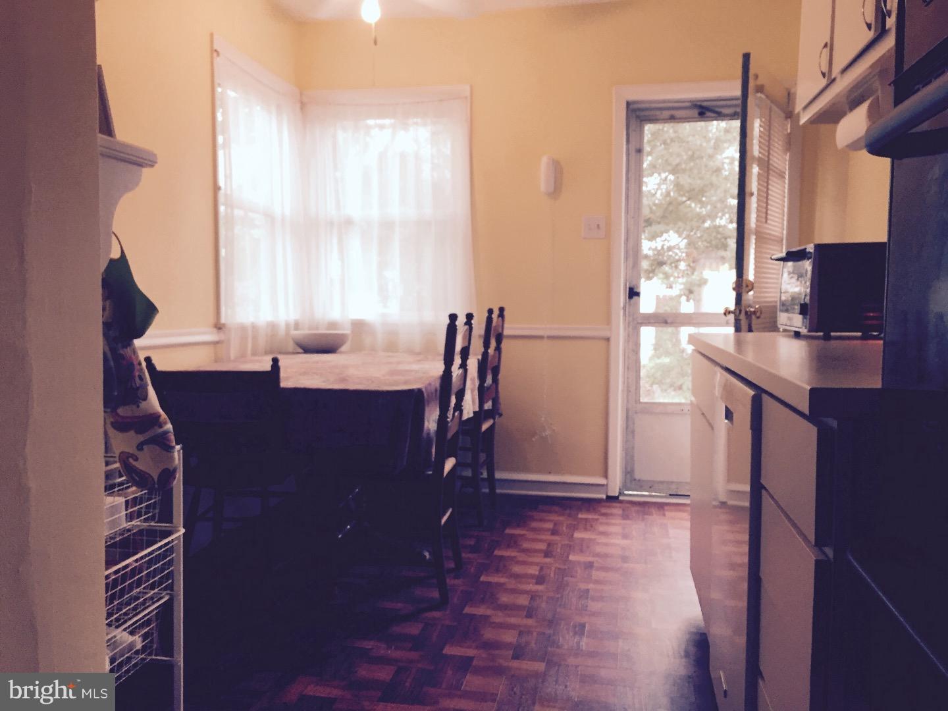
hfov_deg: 61.7
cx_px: 474
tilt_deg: -6.5
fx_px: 794
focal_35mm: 29
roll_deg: +0.3
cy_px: 356
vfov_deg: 48.2
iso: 50
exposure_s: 1/30
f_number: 2.2
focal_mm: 4.15
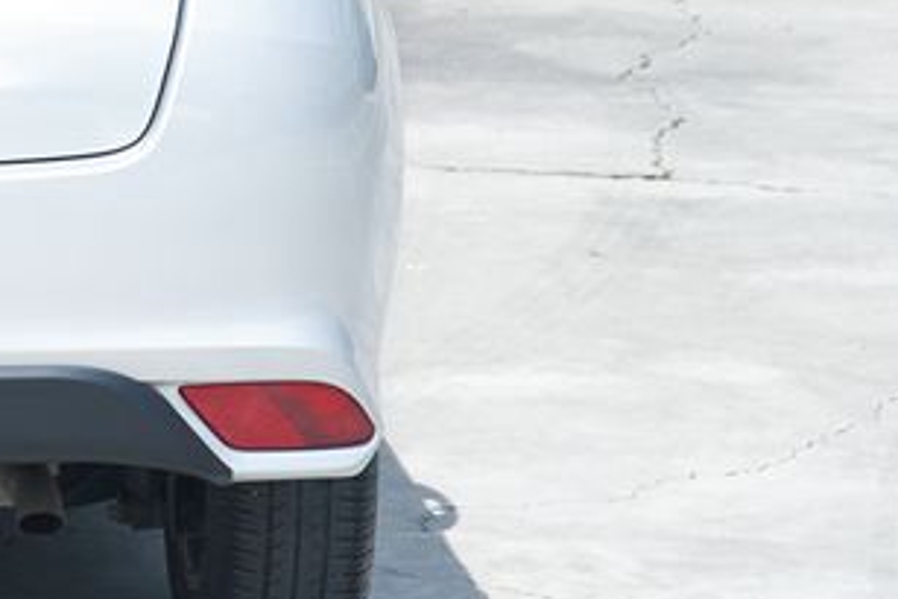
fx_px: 4667
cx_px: -374
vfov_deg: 7.3
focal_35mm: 187
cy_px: -66
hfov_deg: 10.7
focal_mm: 56
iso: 100
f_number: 8
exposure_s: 1/200
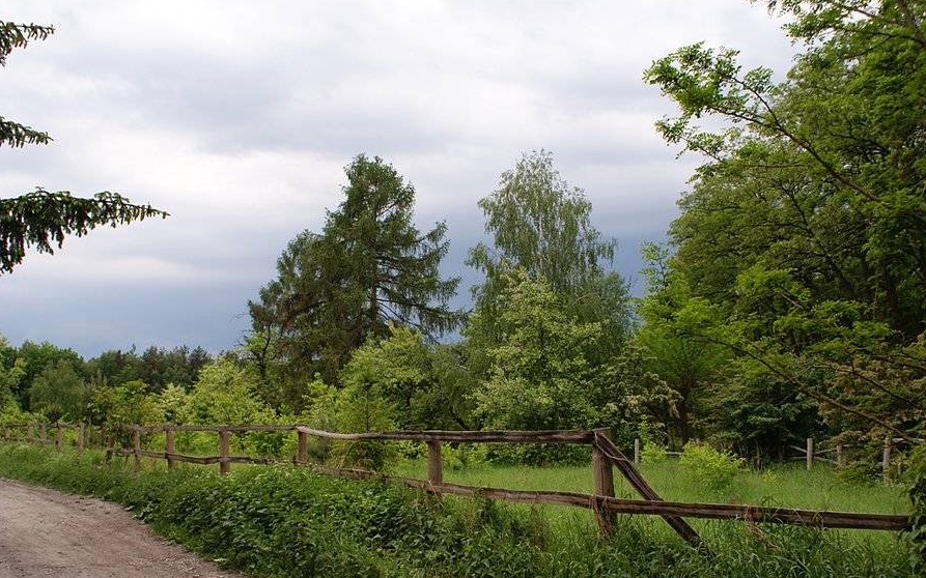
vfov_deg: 34.4
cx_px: 461
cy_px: 285
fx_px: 934
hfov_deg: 52.8
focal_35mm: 37
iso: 100
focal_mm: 24
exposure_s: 1/60
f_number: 7.1
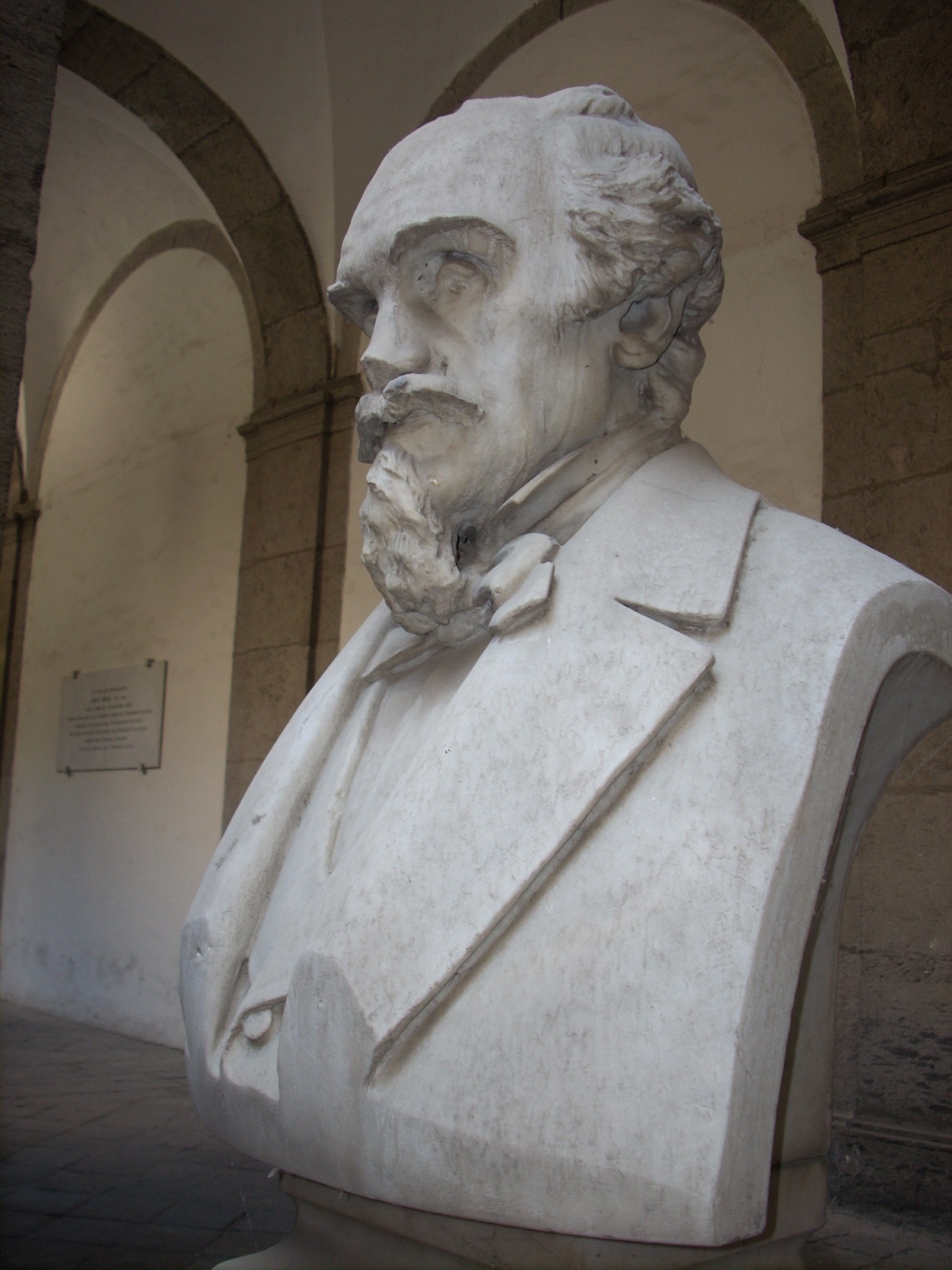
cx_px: 476
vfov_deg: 50.1
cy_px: 635
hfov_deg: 38.7
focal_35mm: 37
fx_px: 1357
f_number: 2.8
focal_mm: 6.2
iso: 64
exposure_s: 1/30
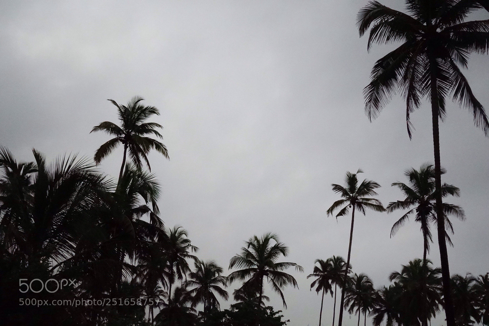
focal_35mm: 37
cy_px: 163
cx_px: 244
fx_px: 502
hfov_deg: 51.9
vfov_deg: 35.9
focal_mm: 13.58
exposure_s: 1/1600
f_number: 9
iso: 6400
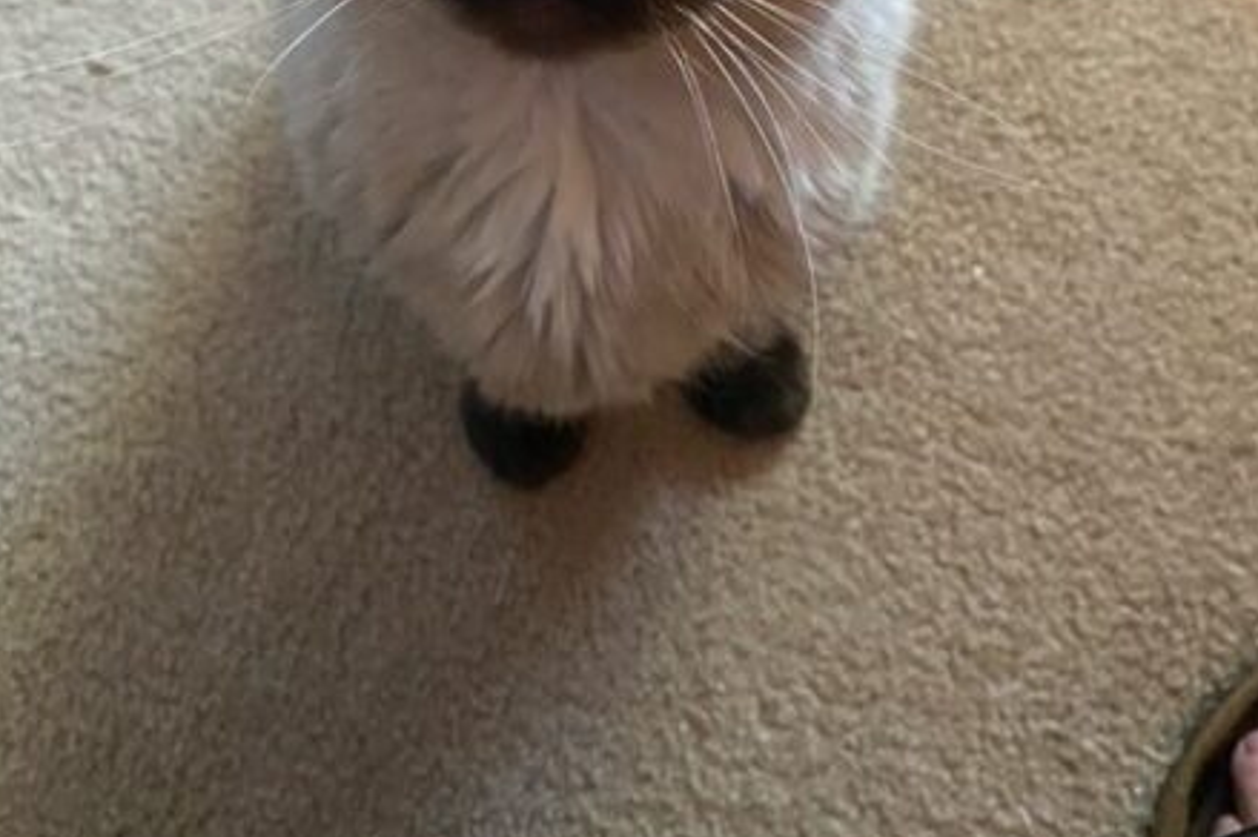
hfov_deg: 51.9
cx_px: 636
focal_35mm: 37
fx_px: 1292
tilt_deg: -62.2
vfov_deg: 34.5
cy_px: 135
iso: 800
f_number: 1.8
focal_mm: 4.25
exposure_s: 1/30
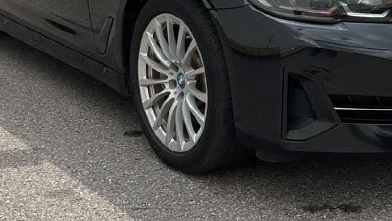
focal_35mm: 72
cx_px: 293
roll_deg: -2.3
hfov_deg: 28.9
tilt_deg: -8.7
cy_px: 6
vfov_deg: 16.5
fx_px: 748
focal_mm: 3
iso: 16
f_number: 1.8
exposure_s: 1/1451
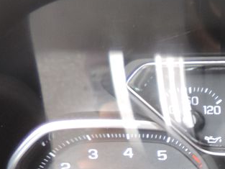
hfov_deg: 16.6
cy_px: 255
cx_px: 409
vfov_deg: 14.1
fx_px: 637
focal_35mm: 98
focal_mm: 4.3
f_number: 3
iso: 160
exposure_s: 1/30
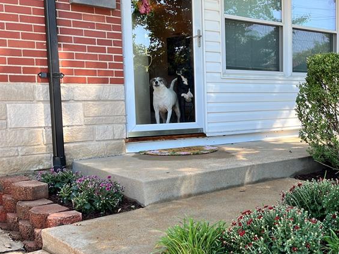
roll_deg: +0.3
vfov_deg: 30.9
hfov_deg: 38.5
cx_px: 283
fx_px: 460
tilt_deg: -6.0
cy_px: 142
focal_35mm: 47
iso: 40
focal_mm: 5.1
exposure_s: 1/275
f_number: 1.6
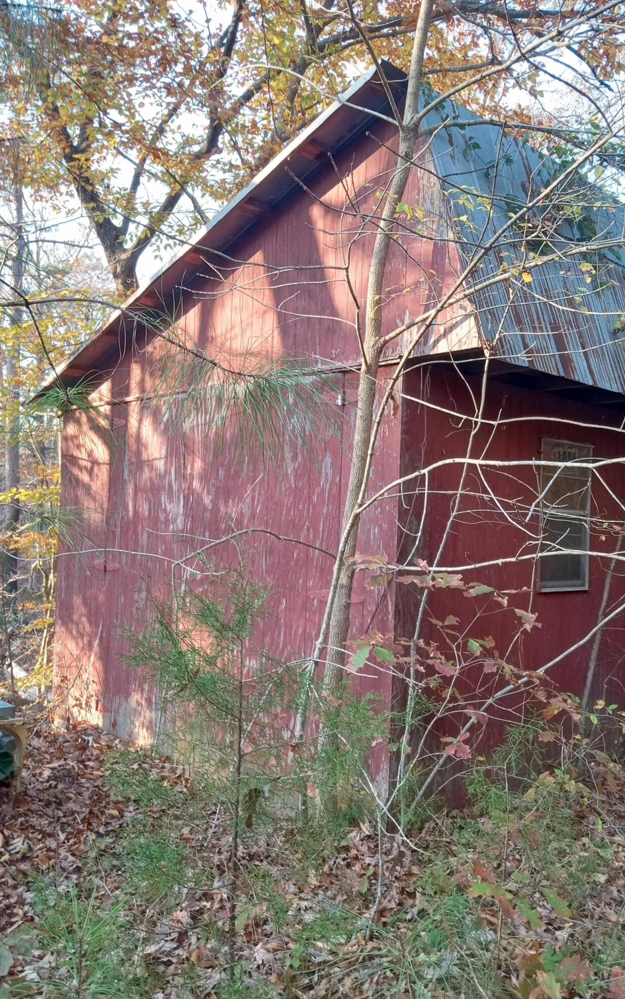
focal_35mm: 30
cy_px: 503
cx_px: 339
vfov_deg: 62.9
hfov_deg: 41.8
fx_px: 818
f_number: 2.2
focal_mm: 3.71
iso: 136
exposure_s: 1/60
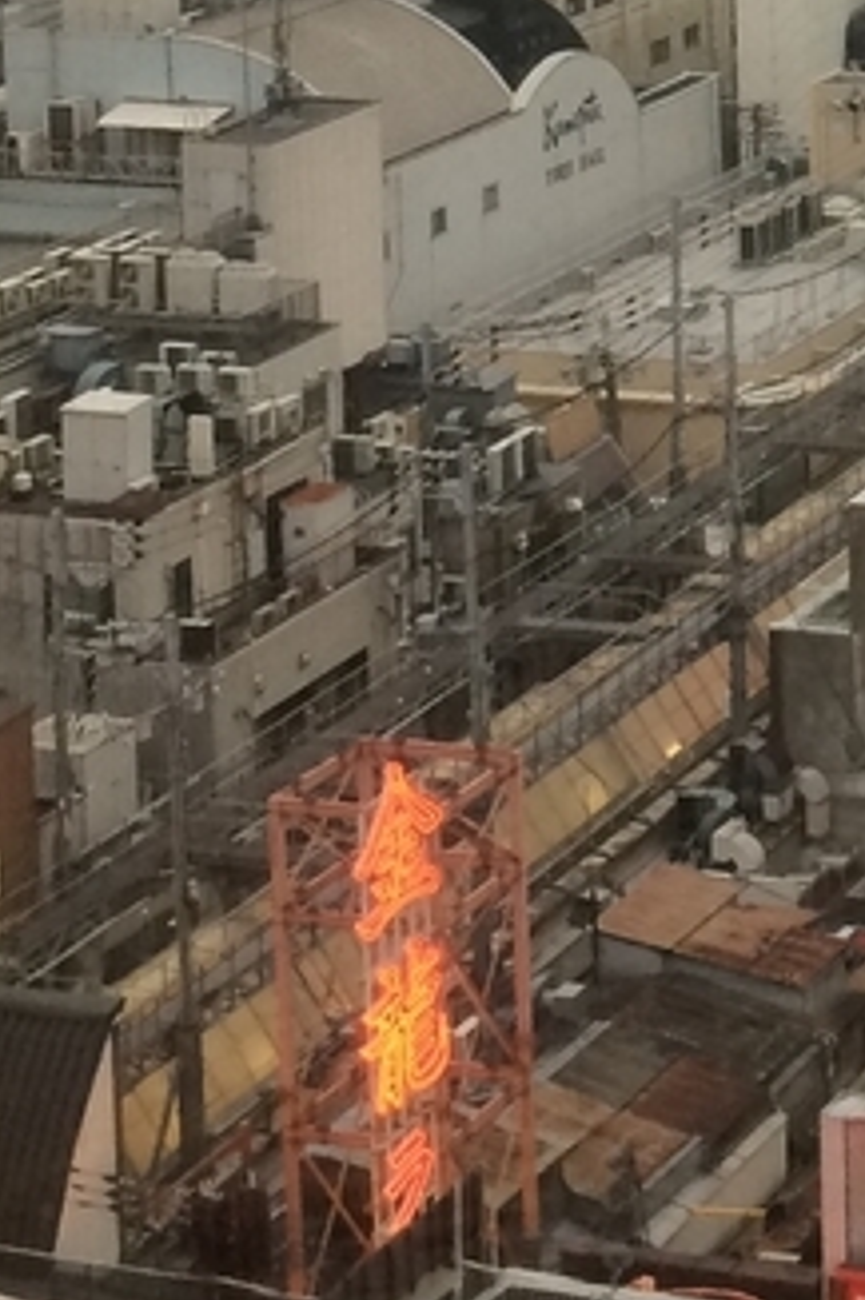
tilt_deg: -5.1
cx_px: 1487
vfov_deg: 17.2
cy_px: -427
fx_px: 4005
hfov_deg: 11.5
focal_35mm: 111
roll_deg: +1.5
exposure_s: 1/40
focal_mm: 4.15
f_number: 2.2
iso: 40
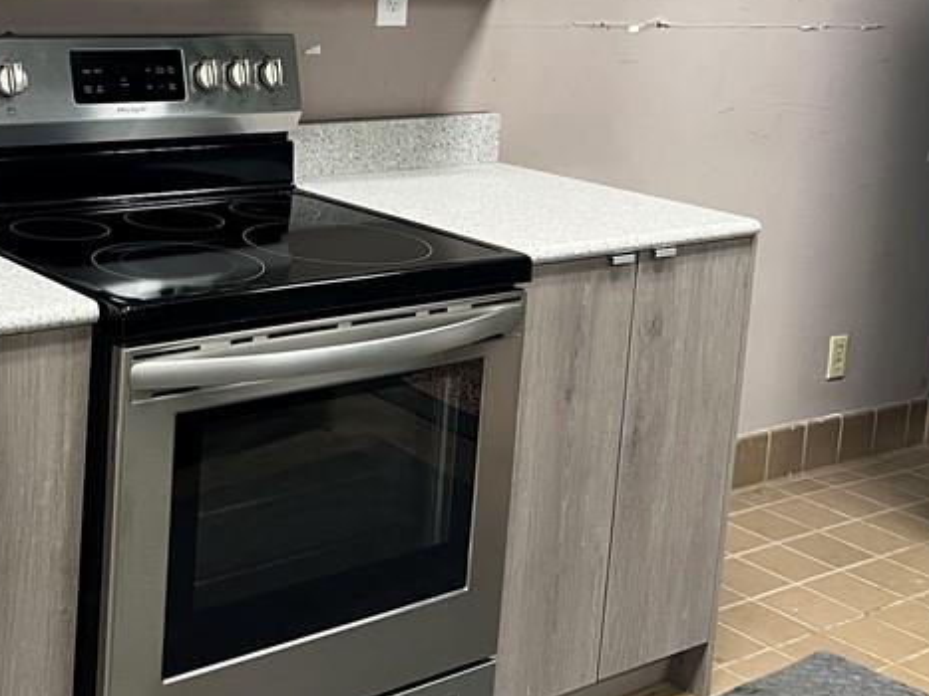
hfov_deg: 32.4
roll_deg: -2.7
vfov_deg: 25.1
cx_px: 129
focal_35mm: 57
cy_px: 113
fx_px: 1529
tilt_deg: -8.8
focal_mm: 5.7
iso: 125
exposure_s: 1/60
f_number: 1.5
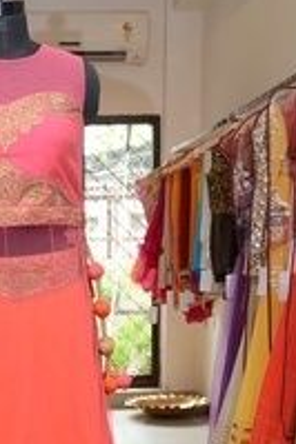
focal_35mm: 72
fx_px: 889
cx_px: 8
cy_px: 395
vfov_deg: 27.2
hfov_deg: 18.5
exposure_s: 1/125
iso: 500
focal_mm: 24
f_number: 5
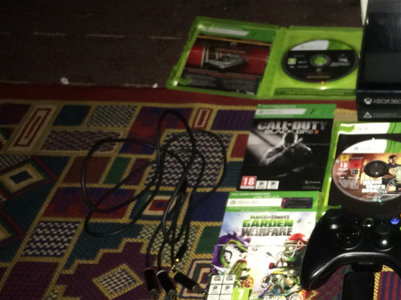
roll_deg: -0.6
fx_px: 730
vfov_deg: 23.2
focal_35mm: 63
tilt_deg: -44.2
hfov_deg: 28.3
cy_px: 181
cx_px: 426
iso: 200
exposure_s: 1/16
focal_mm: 4.15
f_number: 2.2
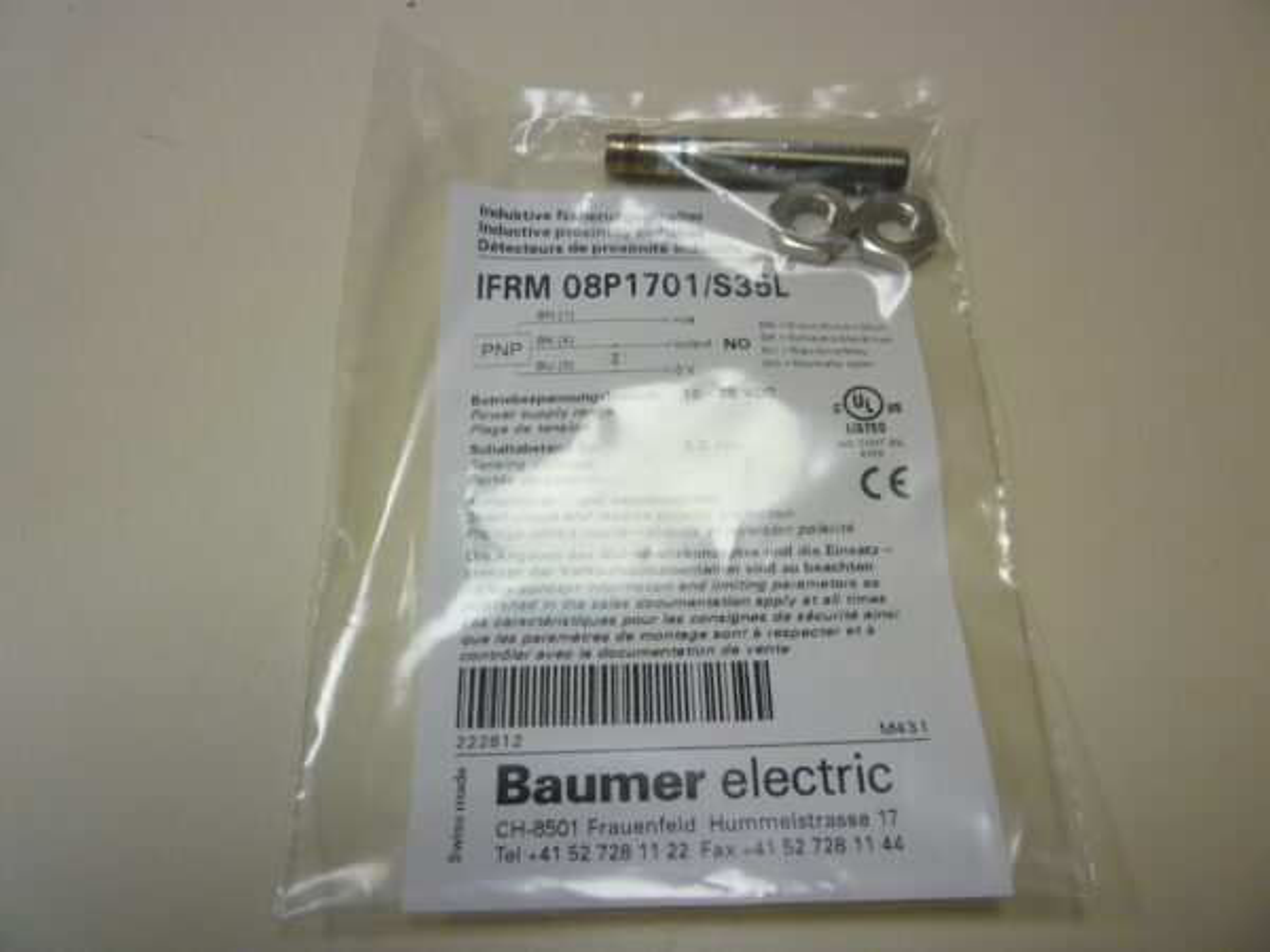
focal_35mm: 29
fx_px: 1064
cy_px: 476
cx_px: 635
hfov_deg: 61.7
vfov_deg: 48.2
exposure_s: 1/30
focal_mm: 5.2
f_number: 3.3
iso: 200
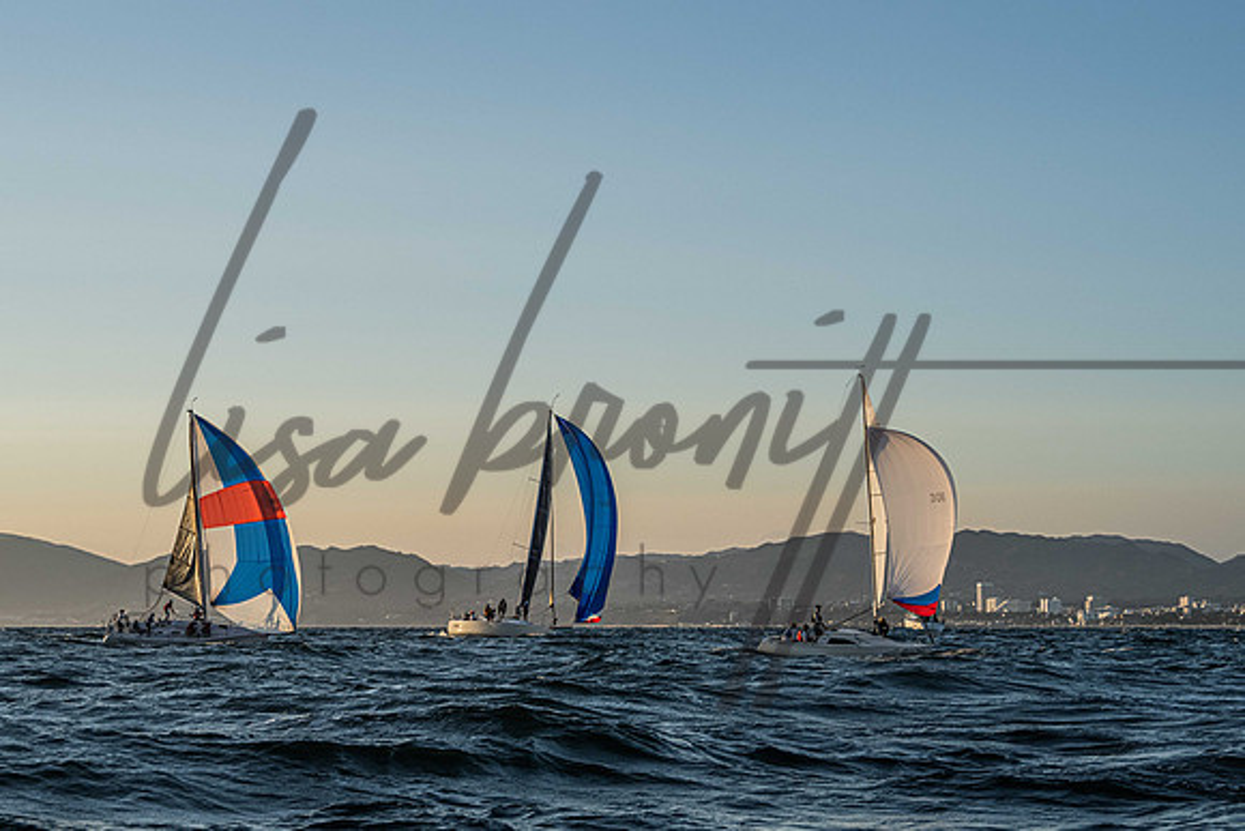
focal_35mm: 75
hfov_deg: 27.0
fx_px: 2588
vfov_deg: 18.2
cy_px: 393
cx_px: 663
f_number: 8
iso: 640
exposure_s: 1/1000
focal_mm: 55
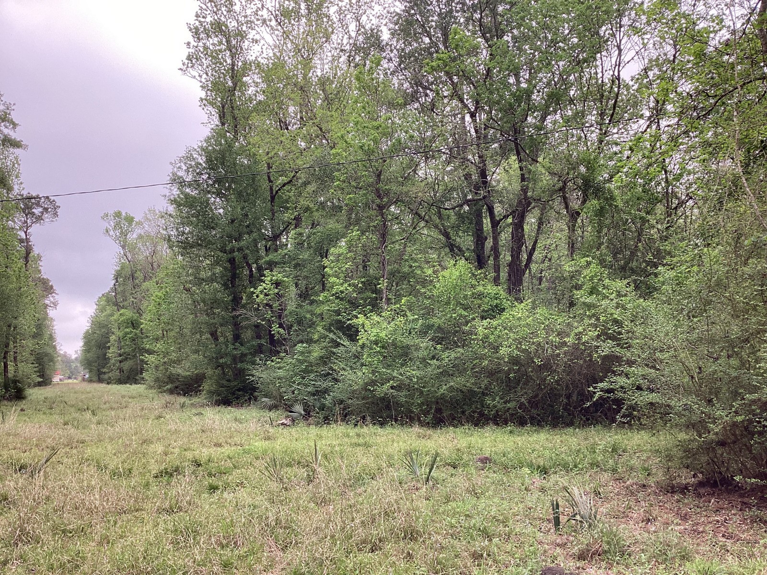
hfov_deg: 58.4
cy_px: 288
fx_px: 687
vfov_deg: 45.4
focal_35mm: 31
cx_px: 384
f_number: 2.4
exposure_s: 1/122
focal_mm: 3.3
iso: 25
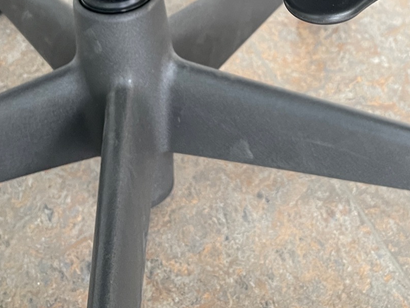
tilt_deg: -33.4
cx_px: 264
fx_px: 782
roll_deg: +1.8
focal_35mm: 66
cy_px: -65
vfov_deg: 20.7
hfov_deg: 29.2
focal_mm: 5.1
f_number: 1.6
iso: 250
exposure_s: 1/50
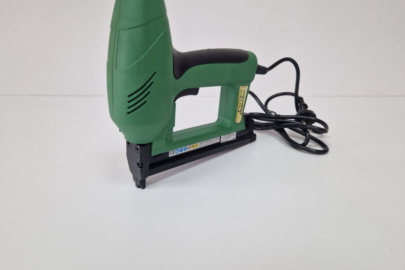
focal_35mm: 24
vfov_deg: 53.0
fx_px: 270
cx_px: 202
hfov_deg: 73.8
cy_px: 121
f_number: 1.8
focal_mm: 5.4
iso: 50
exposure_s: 1/158
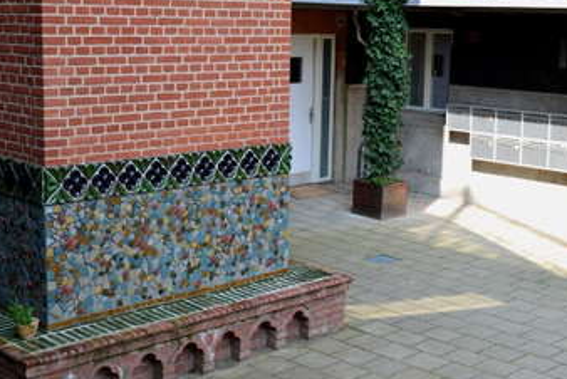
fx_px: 908
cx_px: 298
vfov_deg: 23.6
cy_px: 158
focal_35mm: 58
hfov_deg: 34.7
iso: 400
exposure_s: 1/125
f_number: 9
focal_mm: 31
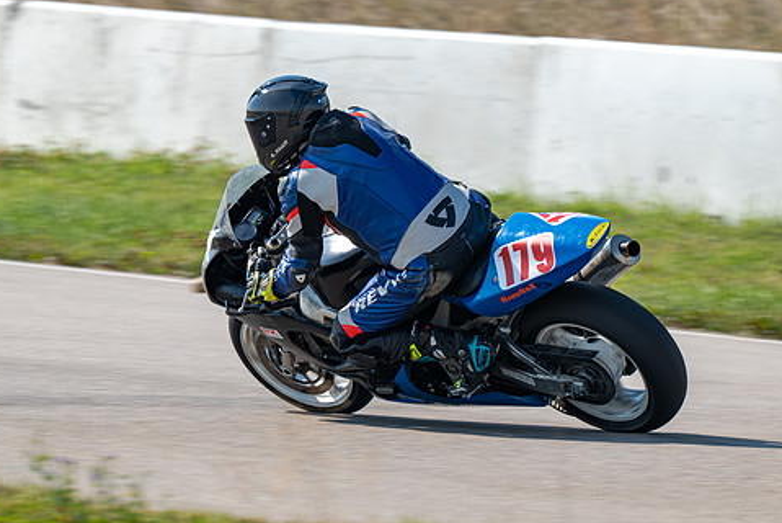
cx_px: 372
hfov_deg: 2.8
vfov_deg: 1.9
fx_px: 15779
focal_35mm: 726
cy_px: 254
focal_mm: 600
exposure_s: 1/250
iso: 180
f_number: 11
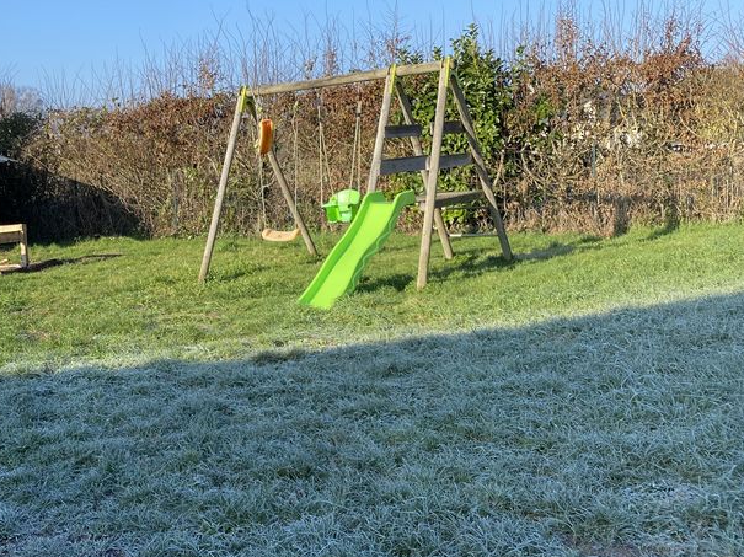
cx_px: 144
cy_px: 205
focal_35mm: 43
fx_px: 924
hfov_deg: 41.9
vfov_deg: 33.4
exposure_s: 1/1504
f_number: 1.8
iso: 32
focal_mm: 4.25
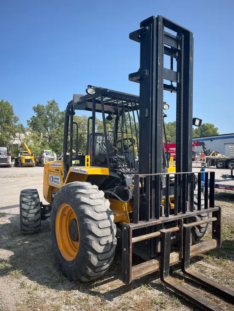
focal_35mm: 26
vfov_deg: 67.3
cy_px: 156
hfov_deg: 53.1
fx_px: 234
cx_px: 117
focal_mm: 5.1
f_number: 1.6
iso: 50
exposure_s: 1/2101
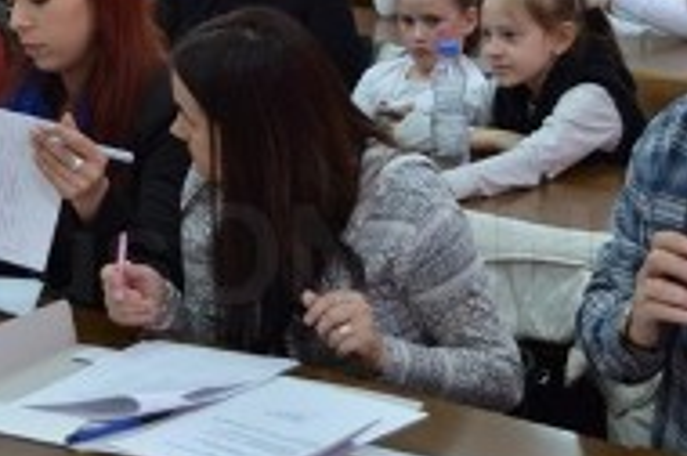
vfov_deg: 11.3
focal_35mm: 119
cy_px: -22
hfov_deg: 17.2
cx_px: 268
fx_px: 2267
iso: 640
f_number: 4.2
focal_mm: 30
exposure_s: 1/60
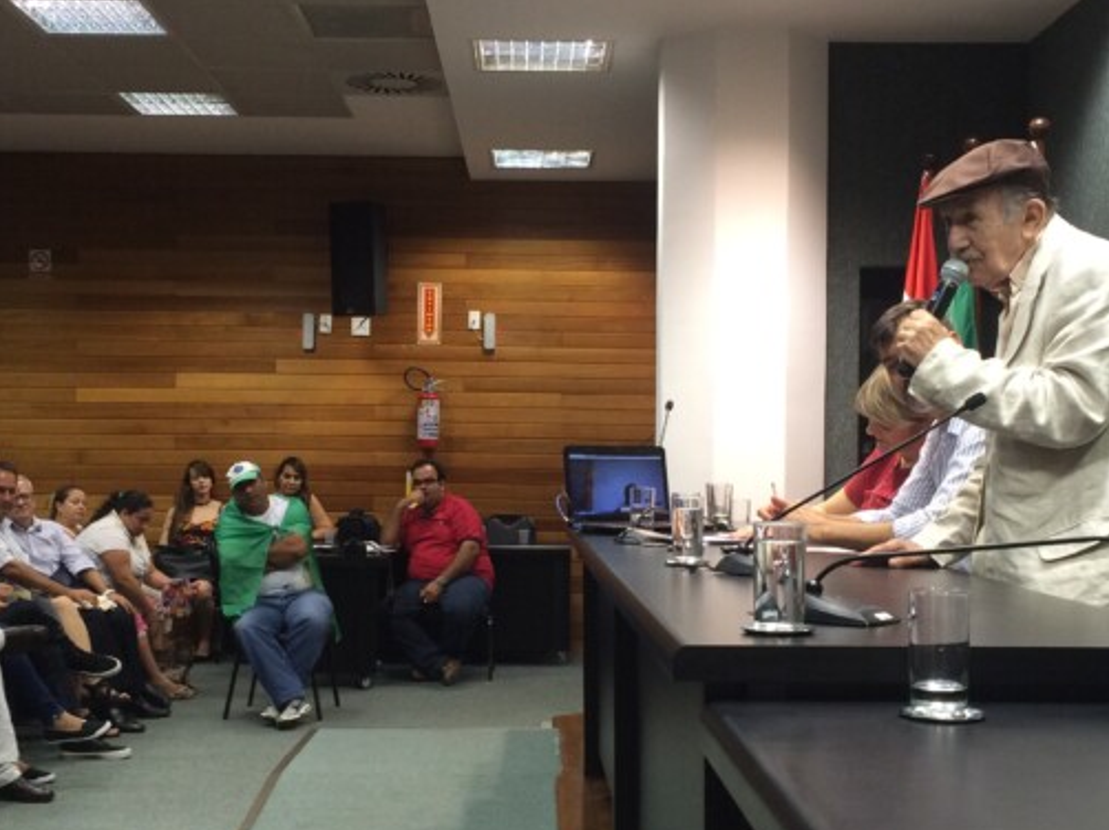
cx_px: 548
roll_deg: -0.4
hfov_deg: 36.8
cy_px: 440
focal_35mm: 52
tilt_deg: +0.9
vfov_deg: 28.0
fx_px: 1665
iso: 100
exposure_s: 1/30
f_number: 2.2
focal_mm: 4.15
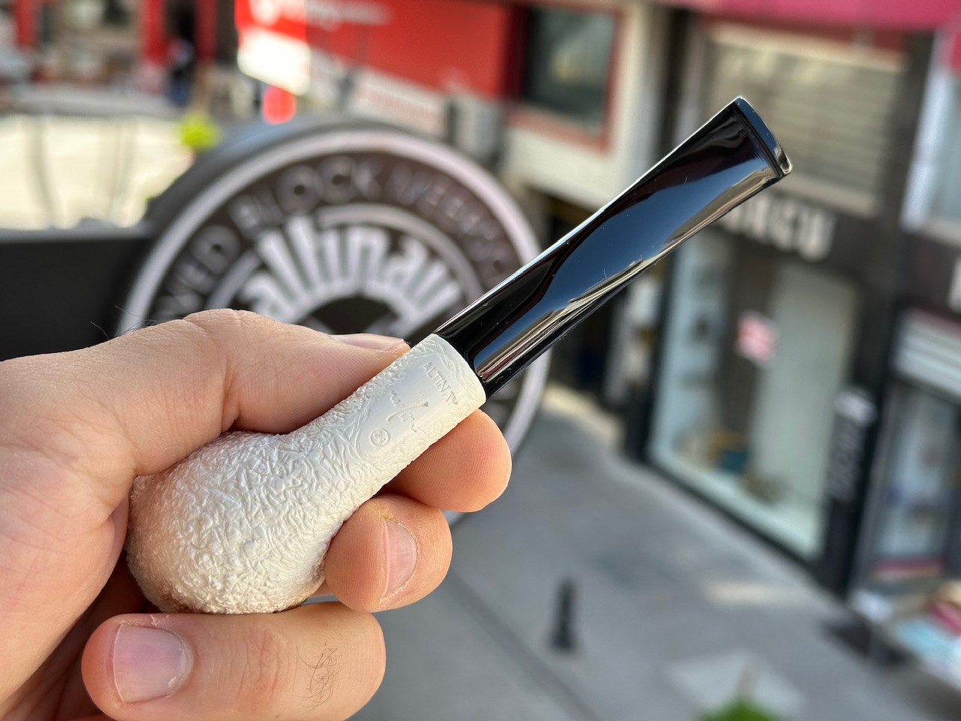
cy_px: 360
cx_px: 480
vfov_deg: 30.3
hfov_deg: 39.7
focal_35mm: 48
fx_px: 1333
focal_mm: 6.86
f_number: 1.78
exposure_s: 1/444
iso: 64
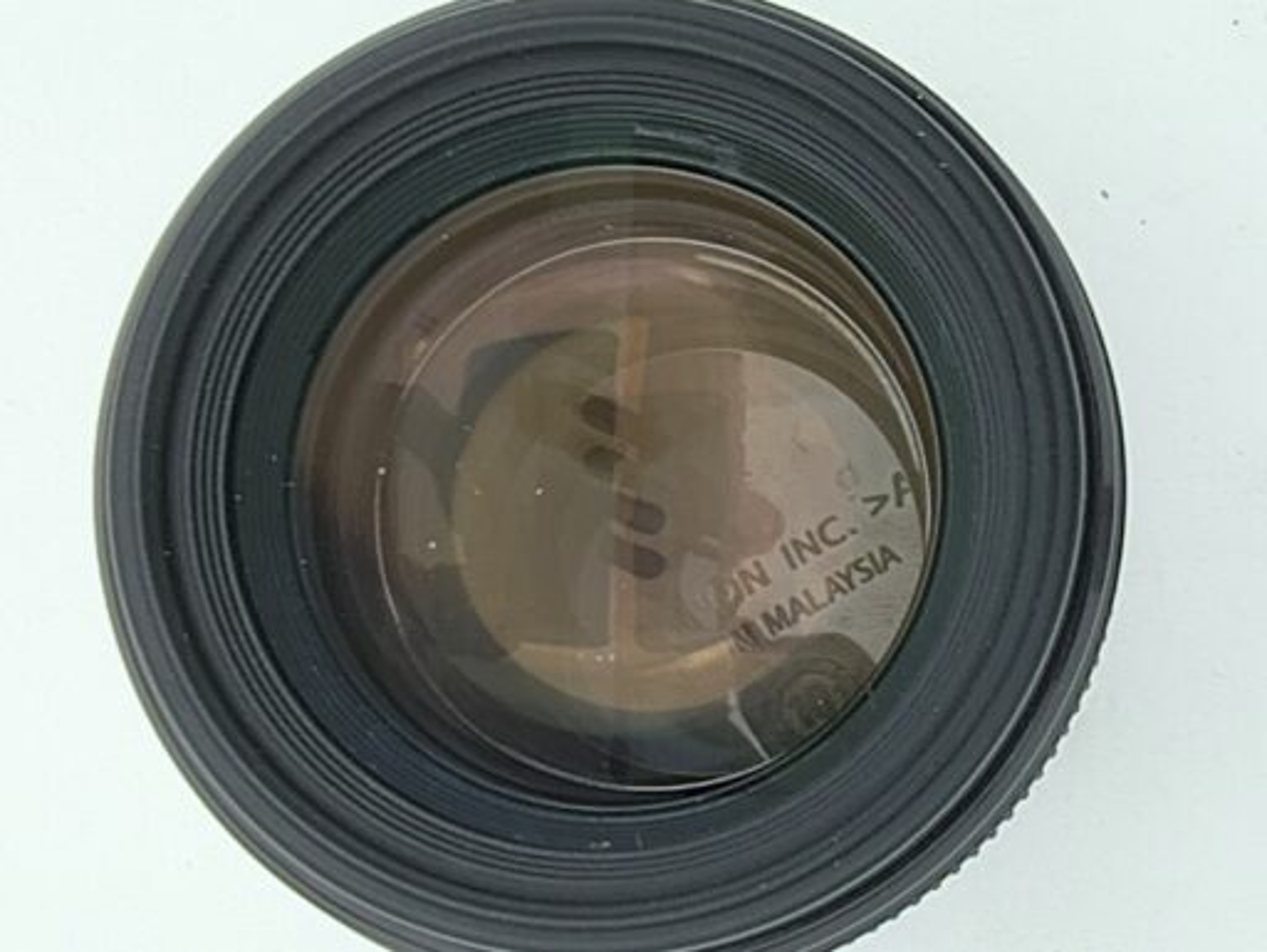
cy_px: 476
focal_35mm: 24
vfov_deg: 56.9
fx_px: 879
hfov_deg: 71.5
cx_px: 634
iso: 123
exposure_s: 1/100
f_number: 2
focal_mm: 1.83
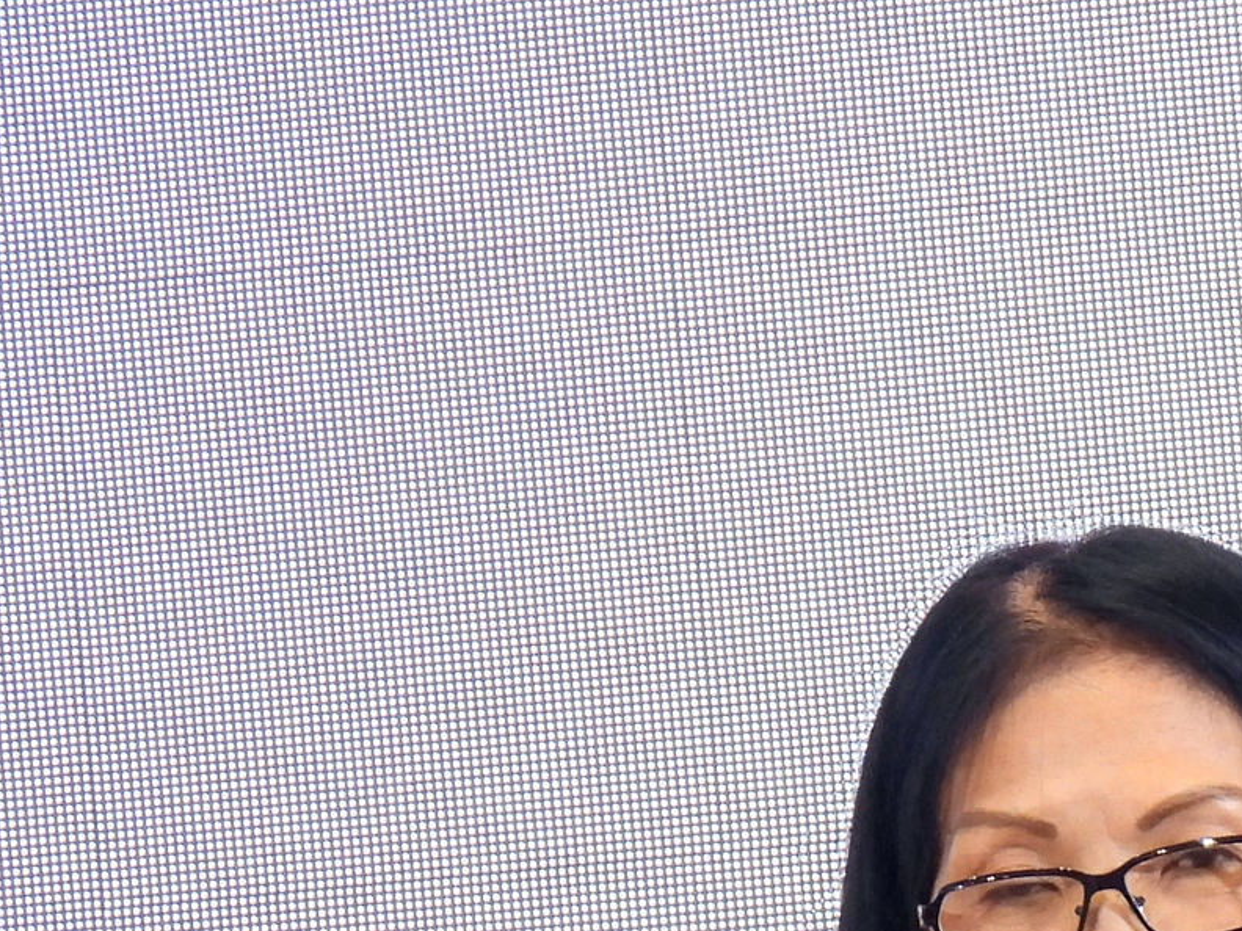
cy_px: 1431
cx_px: 2003
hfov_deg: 1.9
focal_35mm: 1034
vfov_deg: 1.4
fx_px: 37099
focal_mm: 57.1
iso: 400
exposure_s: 1/30
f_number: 5
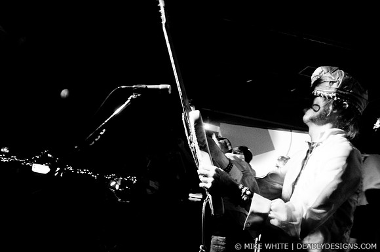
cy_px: 126
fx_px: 316
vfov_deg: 43.5
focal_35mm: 30
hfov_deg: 62.0
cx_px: 190
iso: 1250
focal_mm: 20
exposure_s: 1/100
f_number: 2.8
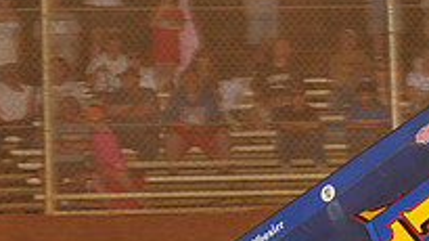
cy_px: 243
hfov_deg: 7.9
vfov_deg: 4.4
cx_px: 299
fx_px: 3103
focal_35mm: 273
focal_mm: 92
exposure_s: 1/320
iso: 1000
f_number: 7.1
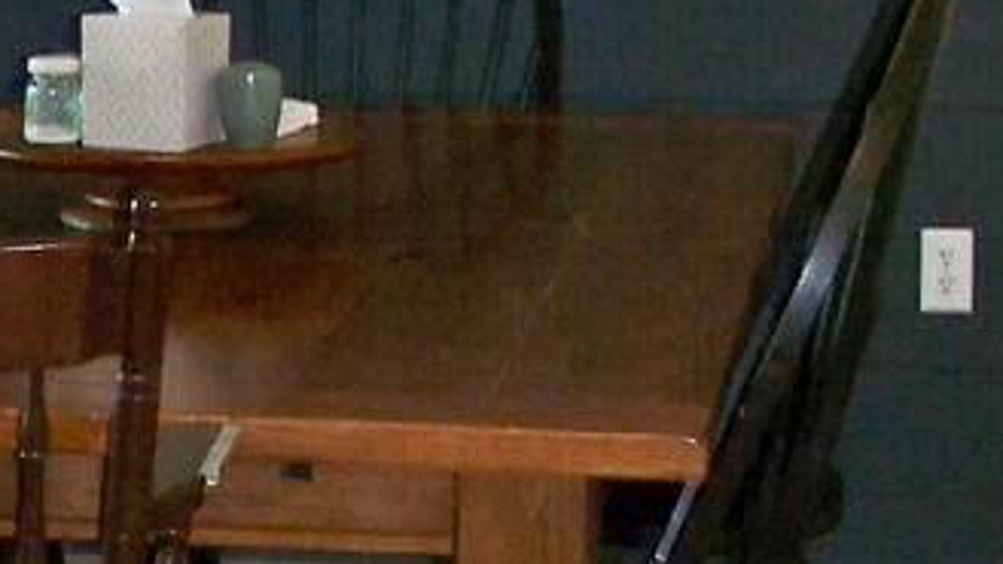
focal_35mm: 168
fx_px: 4468
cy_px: 482
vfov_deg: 7.2
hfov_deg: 12.7
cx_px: 12
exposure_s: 1/30
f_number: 2.8
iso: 200
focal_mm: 5.85
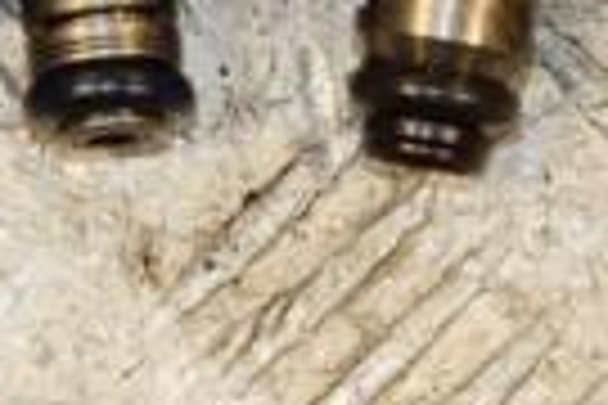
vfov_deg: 4.3
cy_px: -36
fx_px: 5421
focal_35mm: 321
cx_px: 450
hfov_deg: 6.4
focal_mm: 48
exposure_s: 1/200
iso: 800
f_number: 10
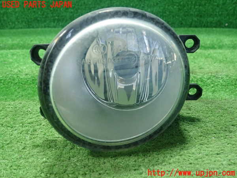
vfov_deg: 46.8
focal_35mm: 30
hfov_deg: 60.0
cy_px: 89
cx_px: 118
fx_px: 205
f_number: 2.3
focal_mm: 5.5
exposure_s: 1/125
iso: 640
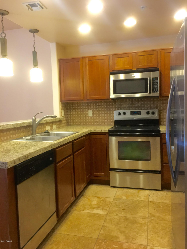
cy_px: 124
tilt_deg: -2.7
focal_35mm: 29
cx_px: 94
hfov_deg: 48.2
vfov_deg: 61.7
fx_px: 209
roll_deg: +2.2
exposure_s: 1/30
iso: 125
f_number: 2.2
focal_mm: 4.15
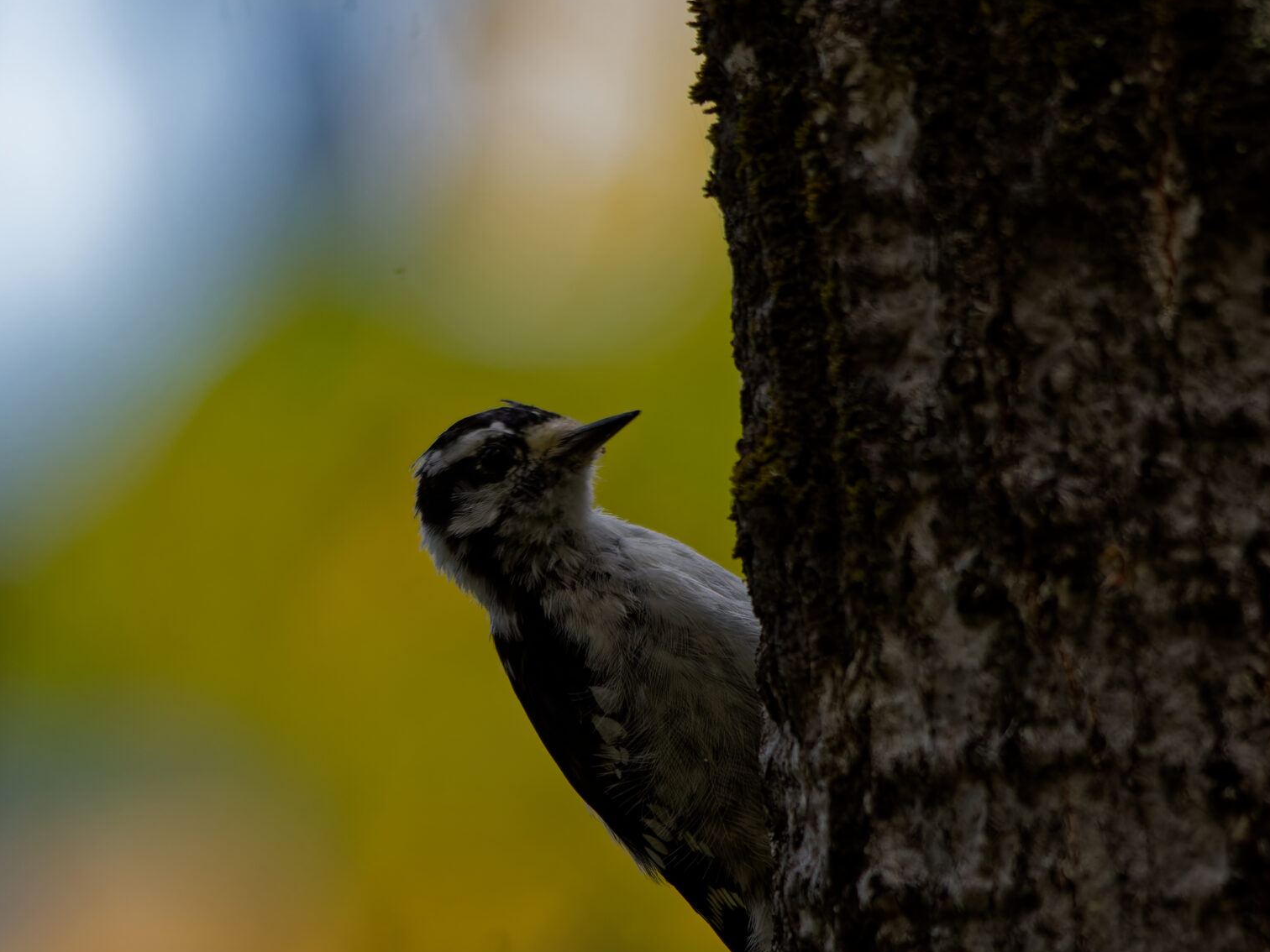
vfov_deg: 1.2
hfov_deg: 1.6
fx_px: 44796
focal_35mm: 1221
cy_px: 524
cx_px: 590
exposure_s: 1/640
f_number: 6.3
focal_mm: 500
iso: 800
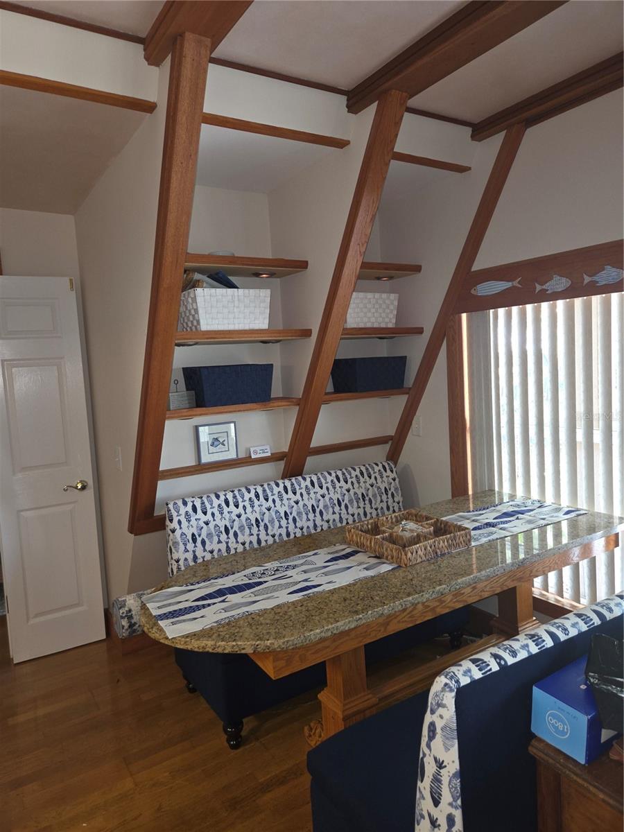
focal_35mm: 23
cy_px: 416
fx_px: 553
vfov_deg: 73.9
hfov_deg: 58.9
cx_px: 312
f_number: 1.8
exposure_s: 1/24
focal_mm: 5.4
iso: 100
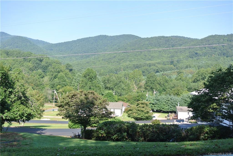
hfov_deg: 51.9
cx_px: 116
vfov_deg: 36.0
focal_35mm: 37
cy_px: 78
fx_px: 240
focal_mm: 14
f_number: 4.5
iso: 100
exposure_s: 1/320
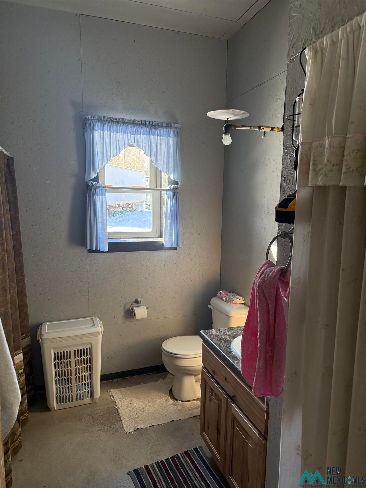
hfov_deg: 56.8
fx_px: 338
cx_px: 183
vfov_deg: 71.6
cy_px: 244
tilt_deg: -5.6
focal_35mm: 24
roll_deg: -0.4
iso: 200
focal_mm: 6.76
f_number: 1.78
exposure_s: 1/97
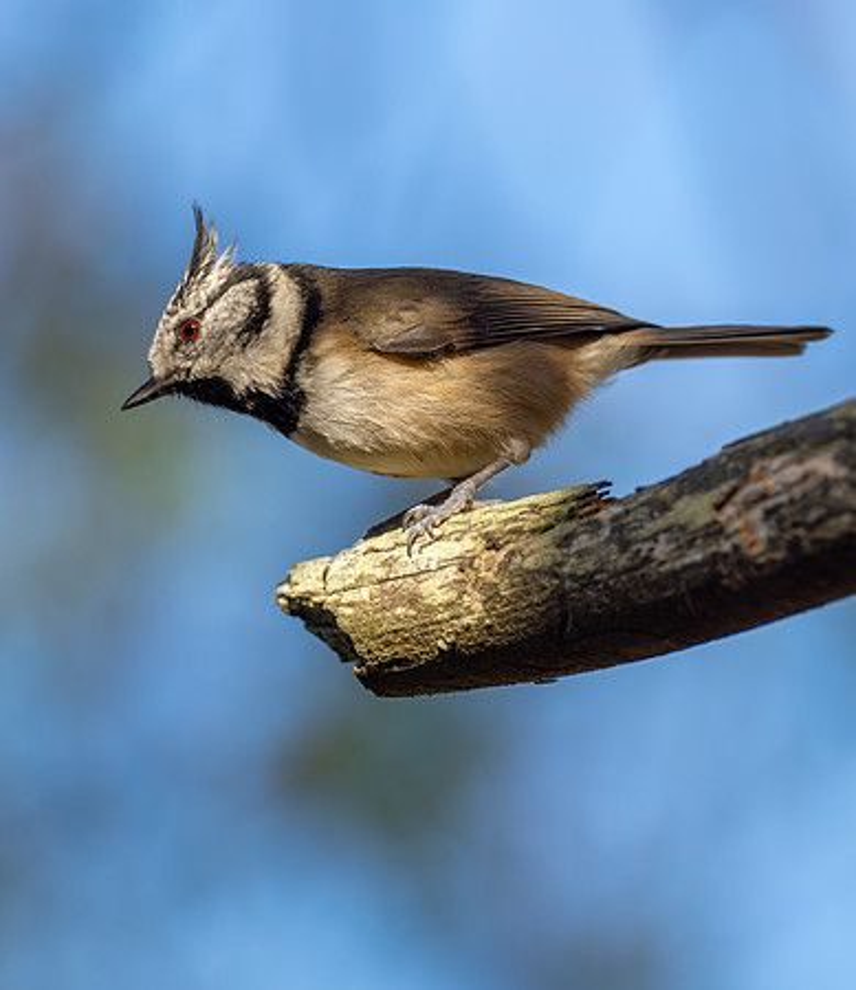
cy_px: 446
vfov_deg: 2.1
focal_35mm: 879
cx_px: 629
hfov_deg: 1.8
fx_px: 26593
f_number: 4
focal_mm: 300
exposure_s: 1/1000
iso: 320
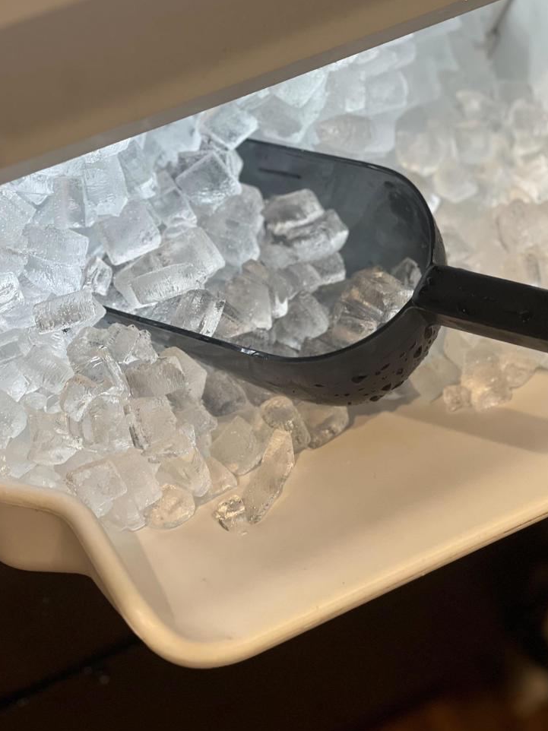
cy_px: 351
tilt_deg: -52.9
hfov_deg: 18.0
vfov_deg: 23.8
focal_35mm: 82
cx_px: 274
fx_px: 1732
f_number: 2.8
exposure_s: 1/60
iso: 160
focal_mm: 9
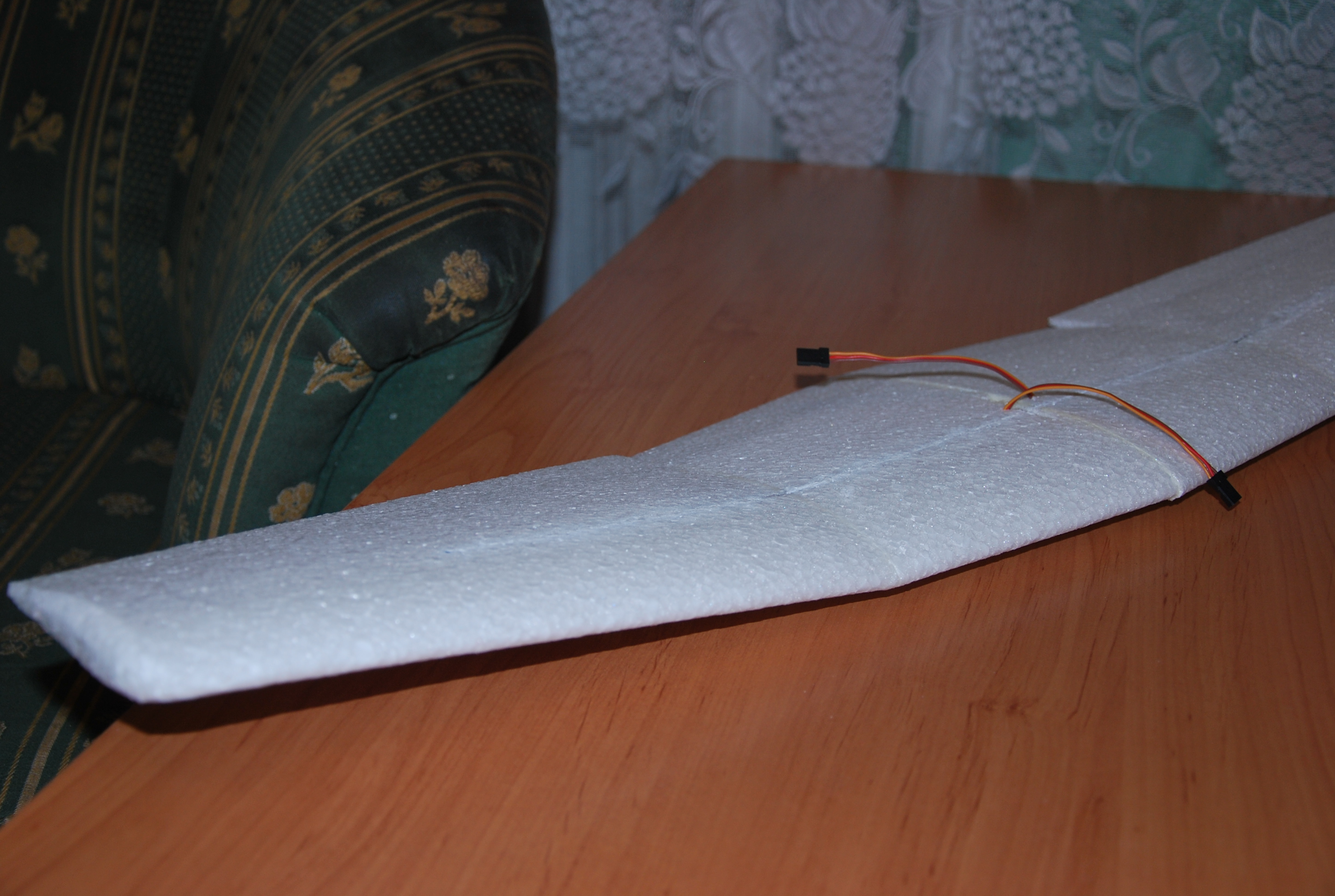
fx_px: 1784
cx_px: 668
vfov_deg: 28.2
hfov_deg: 41.0
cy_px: 448
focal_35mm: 48
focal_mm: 32
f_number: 4.2
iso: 200
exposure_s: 1/60
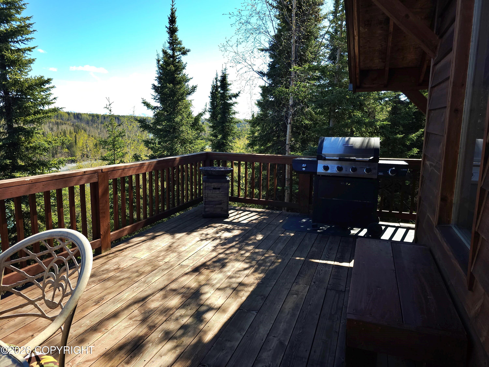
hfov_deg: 73.9
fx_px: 325
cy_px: 184
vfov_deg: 58.9
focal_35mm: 23
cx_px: 244
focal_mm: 6.3
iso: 10
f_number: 1.7
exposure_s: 1/166
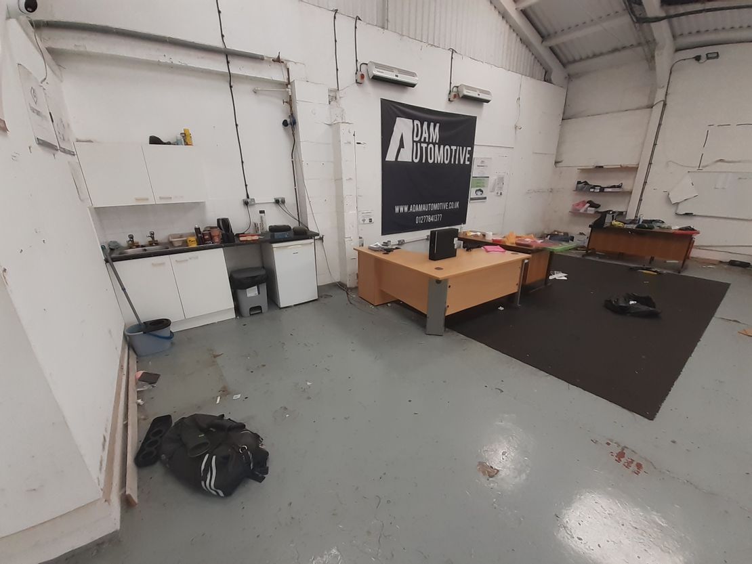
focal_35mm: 13
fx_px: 282
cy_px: 282
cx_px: 376
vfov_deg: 89.9
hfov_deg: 106.2
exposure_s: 1/50
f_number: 2.2
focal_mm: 1.13
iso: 64
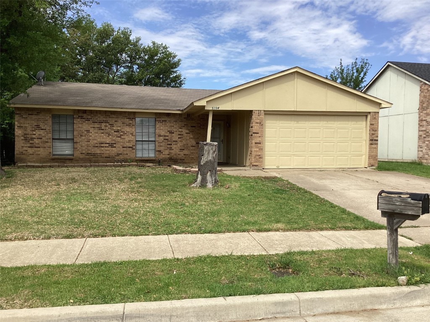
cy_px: 161
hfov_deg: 58.4
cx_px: 215
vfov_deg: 45.4
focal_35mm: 31
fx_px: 385
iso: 25
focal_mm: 3.3
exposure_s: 1/1235
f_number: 2.4
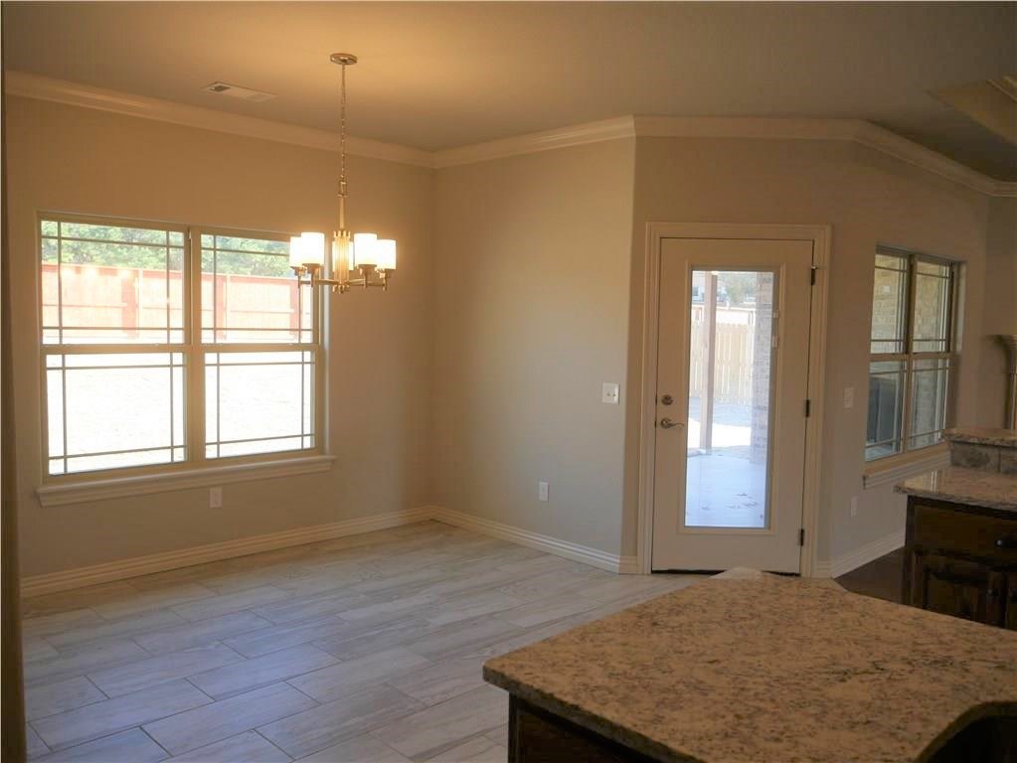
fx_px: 823
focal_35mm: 28
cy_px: 382
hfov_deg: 63.4
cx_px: 508
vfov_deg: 49.8
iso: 200
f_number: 3.5
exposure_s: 1/100
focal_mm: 14
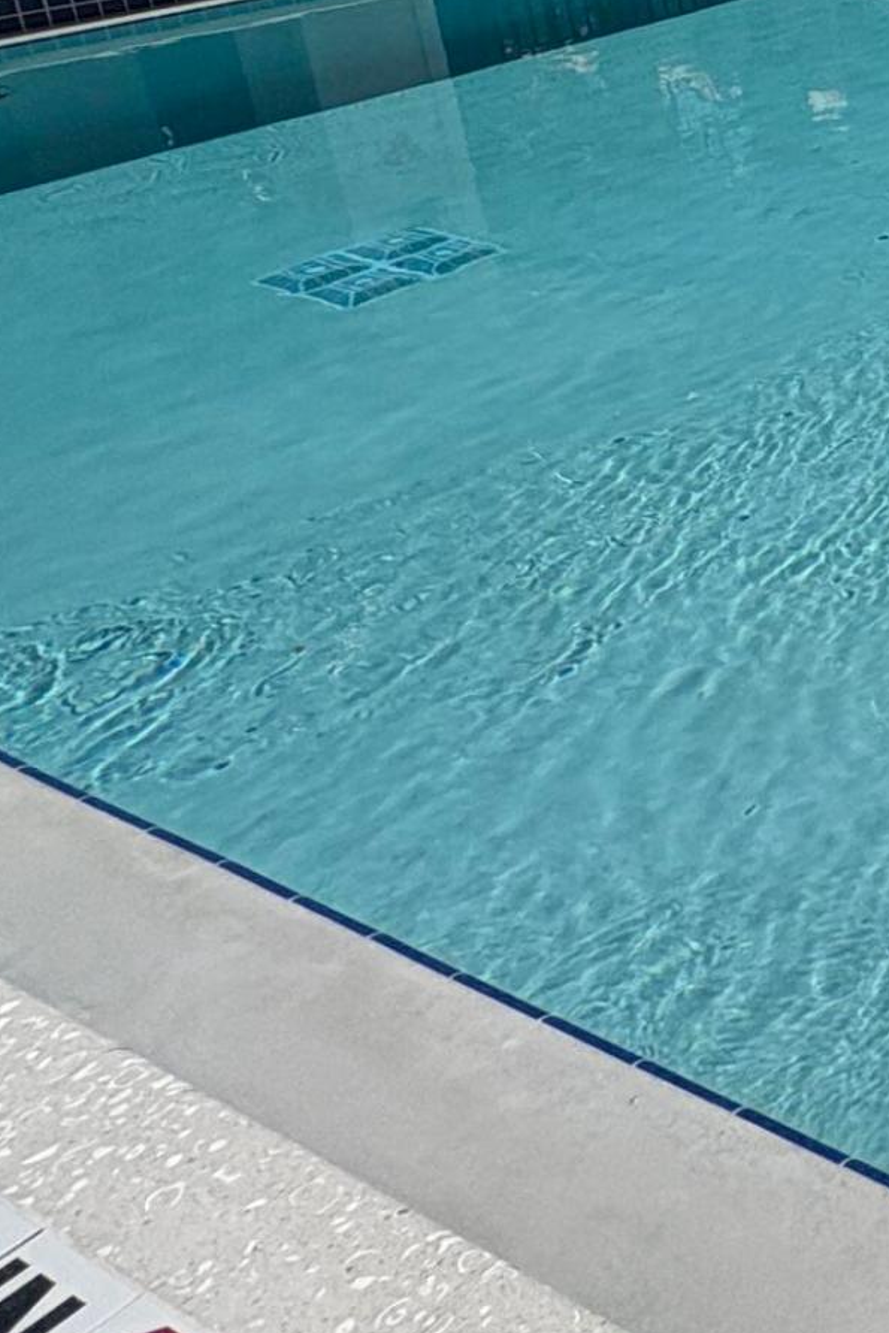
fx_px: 1740
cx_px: 1759
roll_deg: +1.4
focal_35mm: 47
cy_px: 51
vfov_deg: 38.1
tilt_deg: -15.4
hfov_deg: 18.7
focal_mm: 2.22
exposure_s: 1/5263
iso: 50
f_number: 2.2
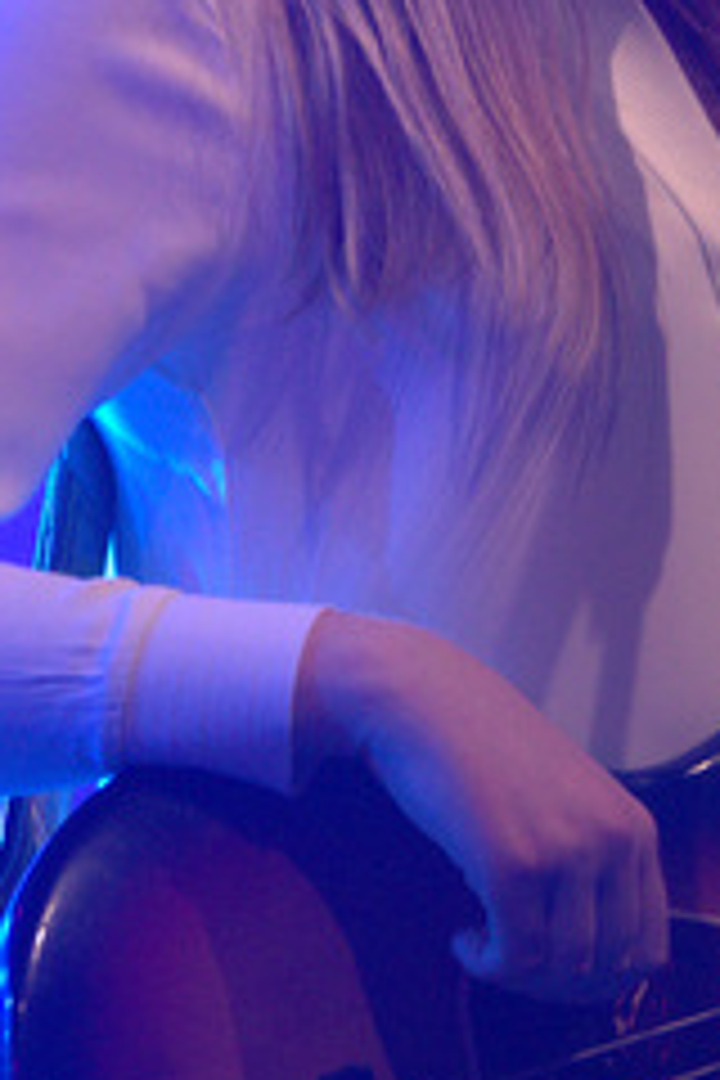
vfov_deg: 9.1
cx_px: 425
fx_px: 6749
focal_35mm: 225
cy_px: 279
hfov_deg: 6.1
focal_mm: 50
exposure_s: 1/60
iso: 2000
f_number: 2.8
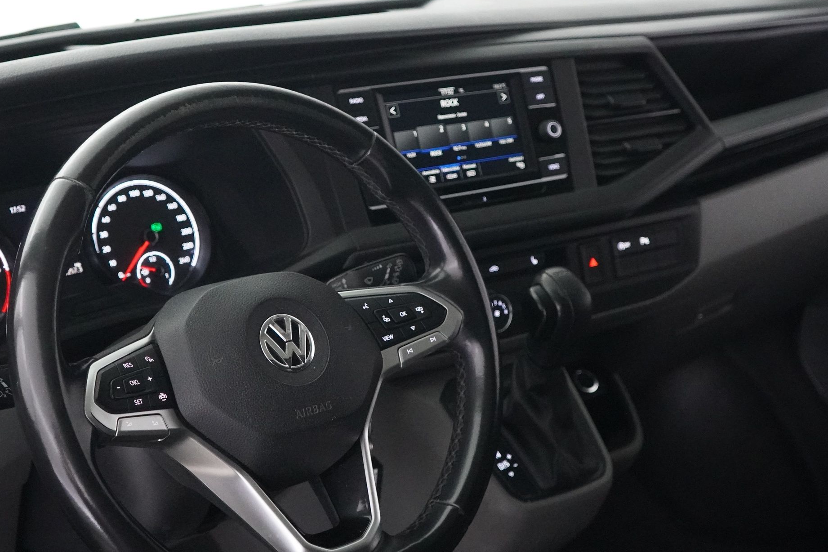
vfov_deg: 23.7
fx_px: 1311
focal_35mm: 57
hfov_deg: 35.0
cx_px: 347
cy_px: 217
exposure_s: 1/40
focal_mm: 28
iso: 6400
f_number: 3.5
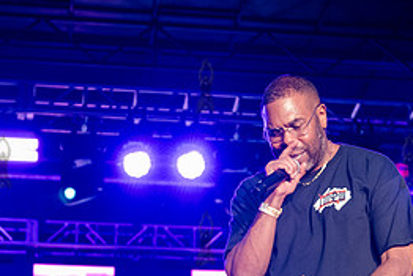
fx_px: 1079
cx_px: 205
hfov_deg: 21.7
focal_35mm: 94
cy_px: 237
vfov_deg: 14.5
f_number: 3.5
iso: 5000
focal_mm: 42
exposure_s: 1/400
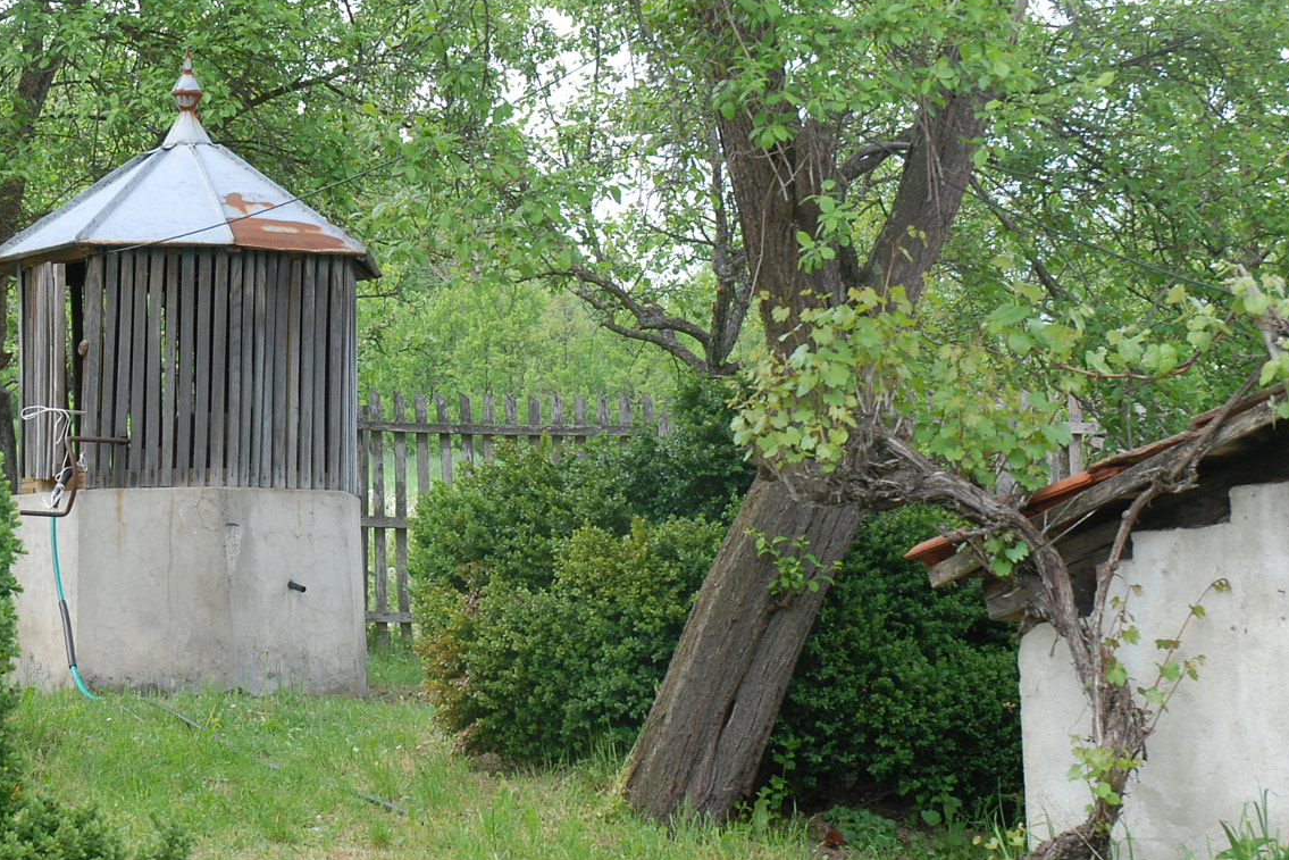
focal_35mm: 103
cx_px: 487
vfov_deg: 13.3
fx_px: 3688
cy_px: 370
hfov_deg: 19.8
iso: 200
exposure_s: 1/100
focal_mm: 38
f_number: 7.1
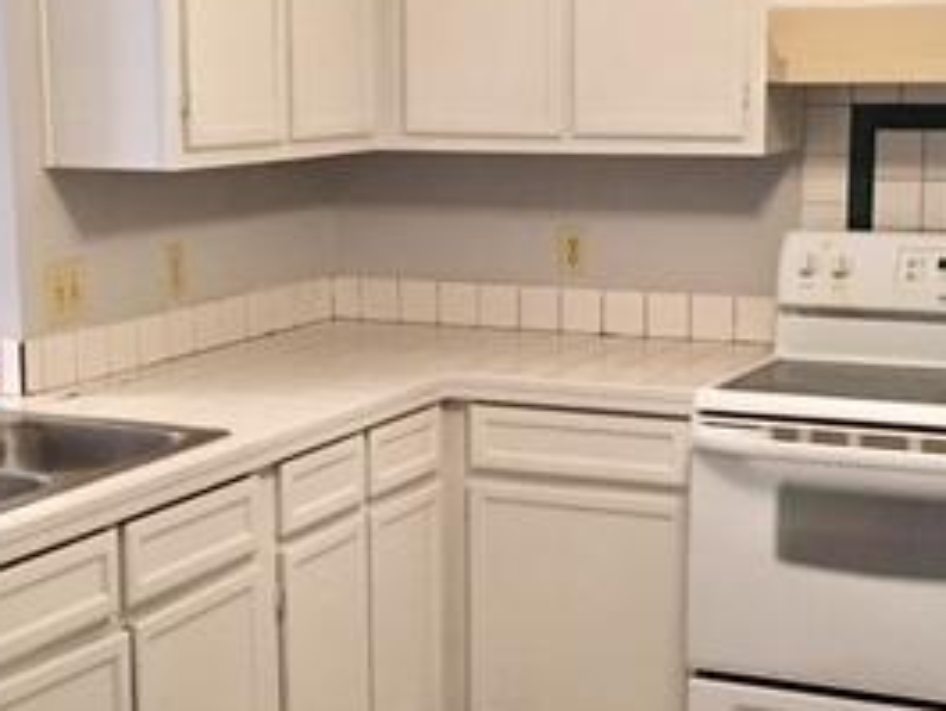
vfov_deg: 21.0
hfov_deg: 27.7
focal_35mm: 70
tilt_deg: -9.9
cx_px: 521
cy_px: 411
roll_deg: -0.4
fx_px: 1914
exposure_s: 1/15
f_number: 2.2
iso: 100
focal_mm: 4.15
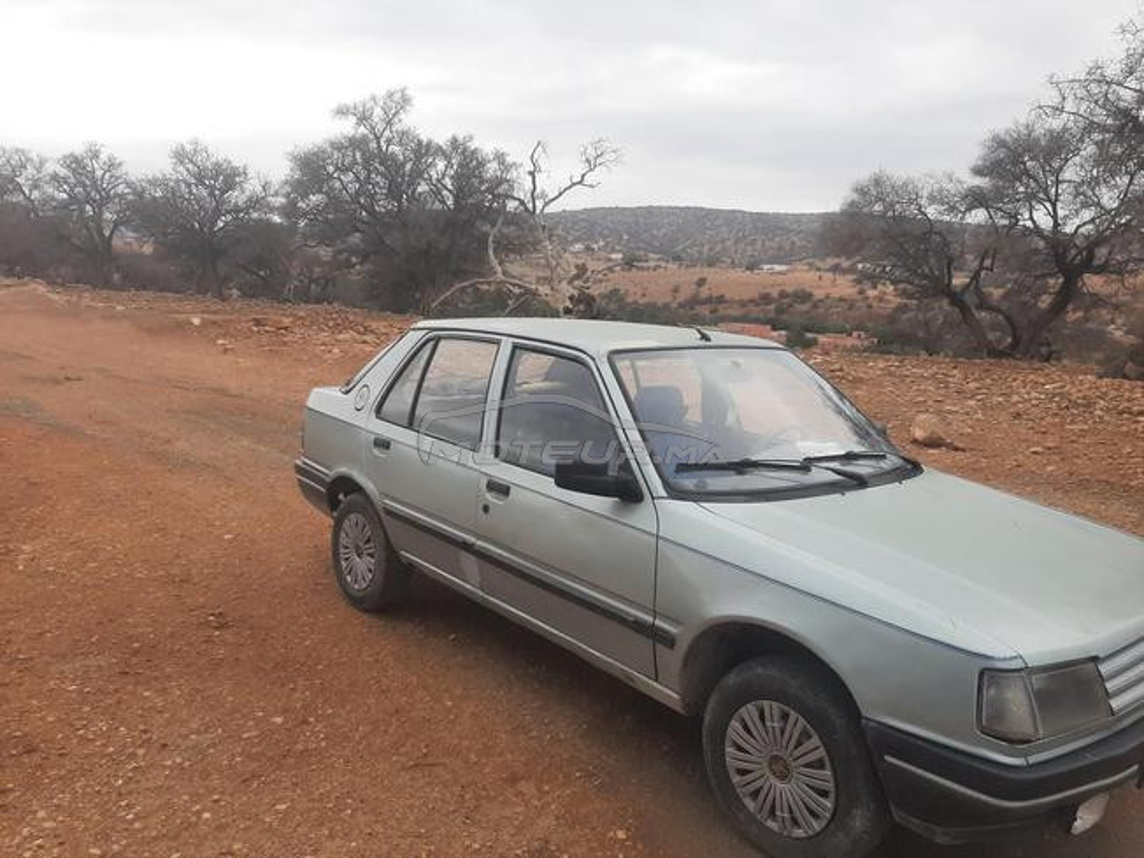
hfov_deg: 67.3
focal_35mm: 26
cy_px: 429
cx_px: 572
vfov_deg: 53.1
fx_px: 859
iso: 40
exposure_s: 1/548
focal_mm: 3.93
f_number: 1.7
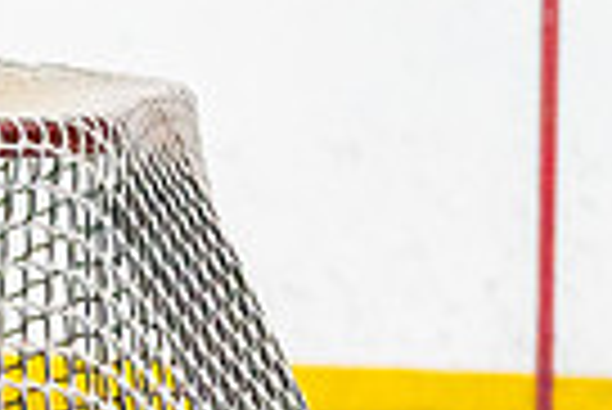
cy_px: 859
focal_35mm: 699
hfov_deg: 2.9
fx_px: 11896
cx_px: -1101
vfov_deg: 2.0
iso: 3200
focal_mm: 114
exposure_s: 1/1250
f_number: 2.8
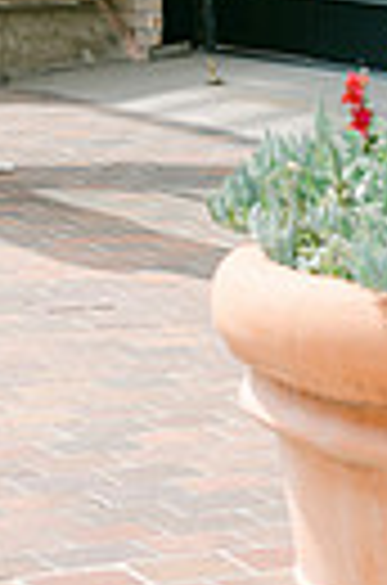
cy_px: -243
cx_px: -137
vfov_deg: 11.5
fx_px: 2804
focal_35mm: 173
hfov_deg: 7.8
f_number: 4
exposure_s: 1/500
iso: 100
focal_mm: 50
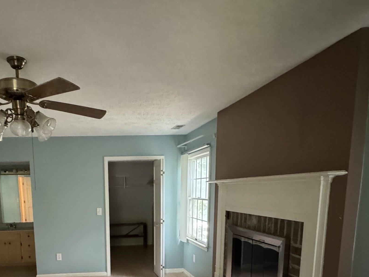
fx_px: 288
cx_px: 110
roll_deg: +0.7
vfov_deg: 47.6
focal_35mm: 27
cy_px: 233
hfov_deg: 62.9
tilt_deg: -7.3
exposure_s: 1/48
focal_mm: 2.22
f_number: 2.2
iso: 1250
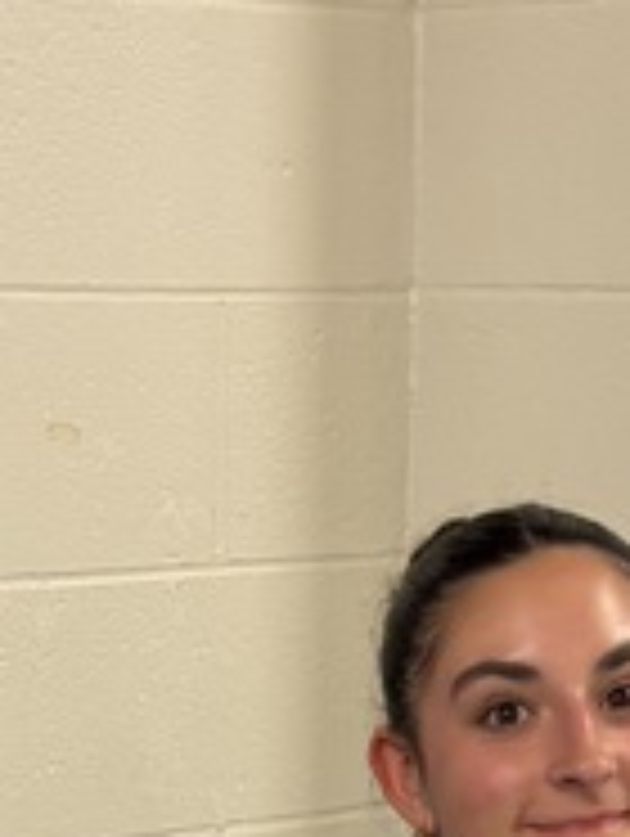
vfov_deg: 12.2
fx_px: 3462
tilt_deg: -22.6
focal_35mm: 143
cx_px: 288
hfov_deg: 10.4
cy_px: 1692
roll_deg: -0.4
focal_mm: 5.96
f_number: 1.6
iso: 100
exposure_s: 1/60
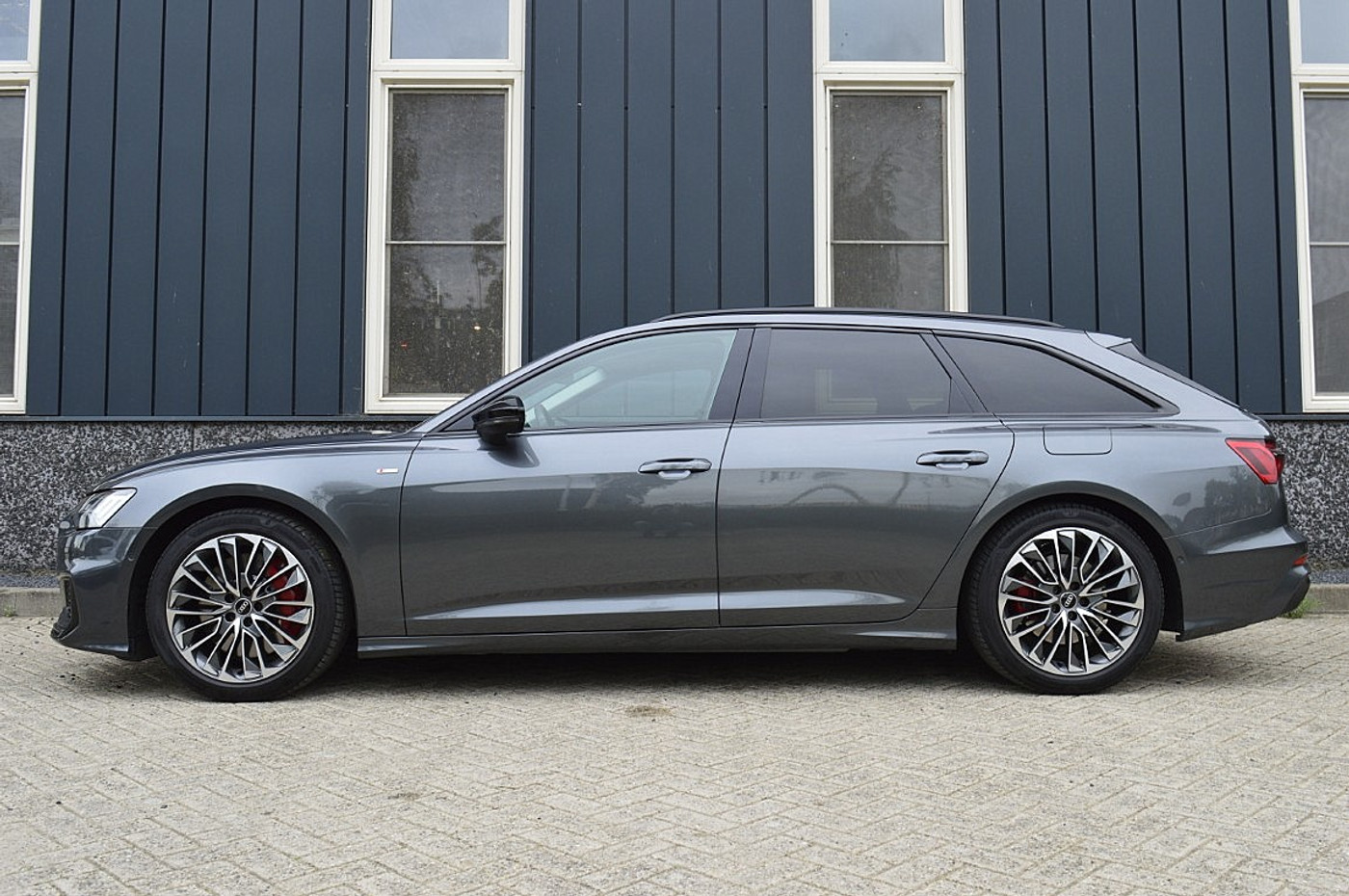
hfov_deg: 59.5
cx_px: 674
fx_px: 1179
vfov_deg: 41.6
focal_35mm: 32
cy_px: 448
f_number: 9
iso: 400
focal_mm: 21
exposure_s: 1/100
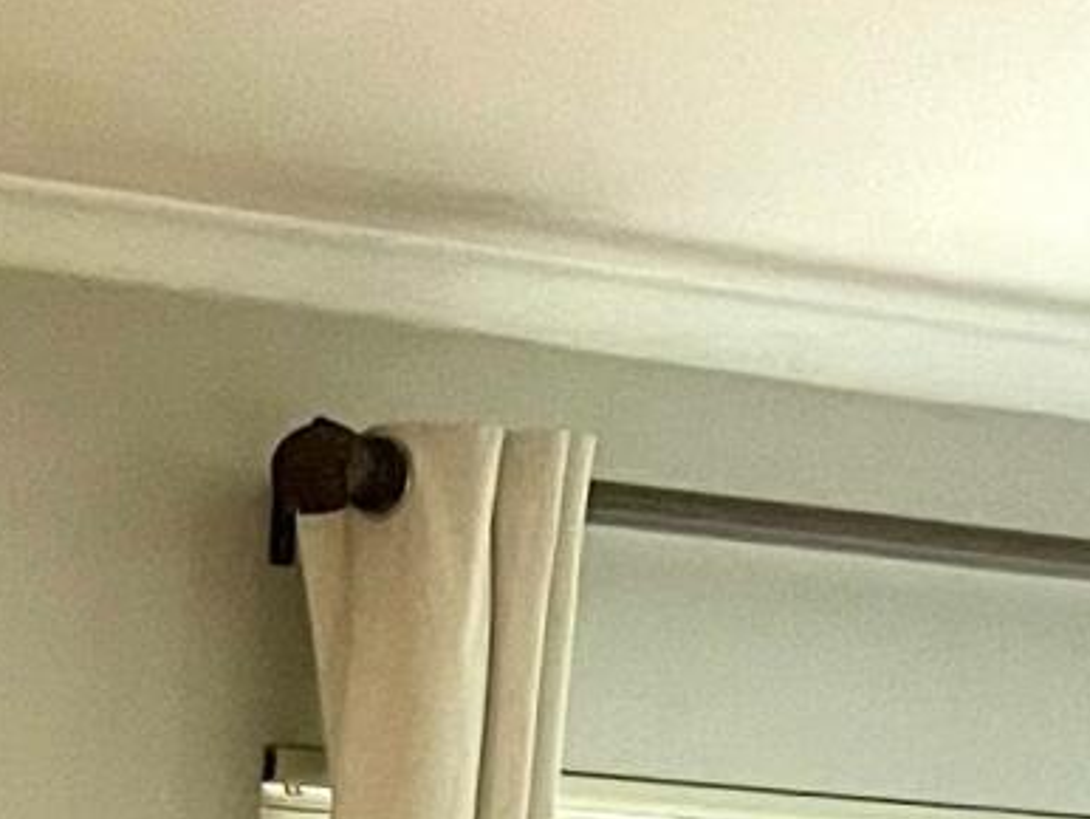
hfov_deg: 8.8
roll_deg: -0.5
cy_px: 2398
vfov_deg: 6.7
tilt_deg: -9.8
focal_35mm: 202
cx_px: -1564
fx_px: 6365
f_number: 1.6
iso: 160
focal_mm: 5.1
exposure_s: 1/60
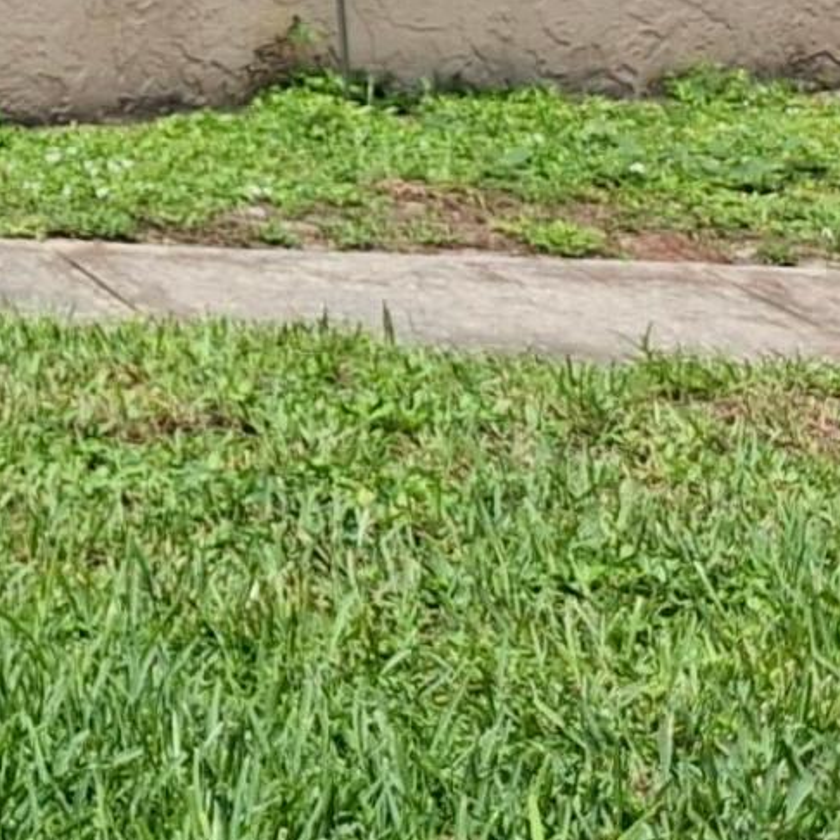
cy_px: -1015
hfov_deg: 10.3
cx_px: -1538
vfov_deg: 11.5
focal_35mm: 131
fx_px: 3596
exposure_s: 1/1330
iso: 25
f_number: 1.8
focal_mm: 4.69
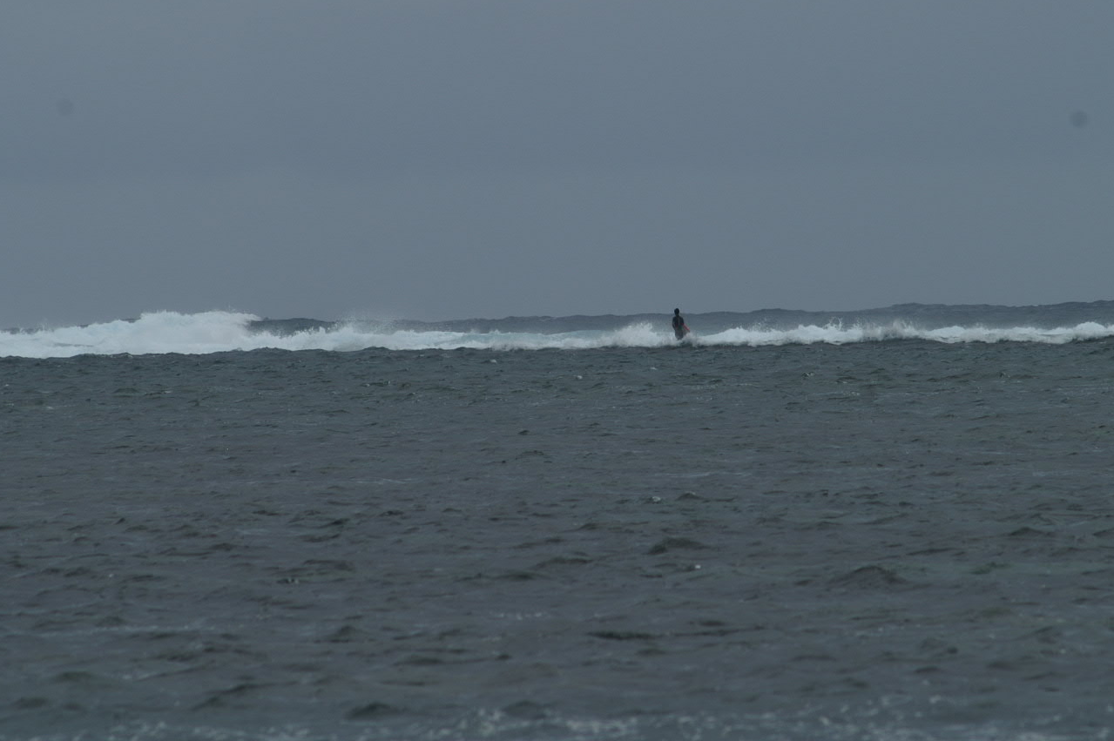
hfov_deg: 3.9
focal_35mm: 529
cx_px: 634
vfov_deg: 2.6
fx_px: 16358
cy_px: 327
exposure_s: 1/250
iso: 100
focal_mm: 300
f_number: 11
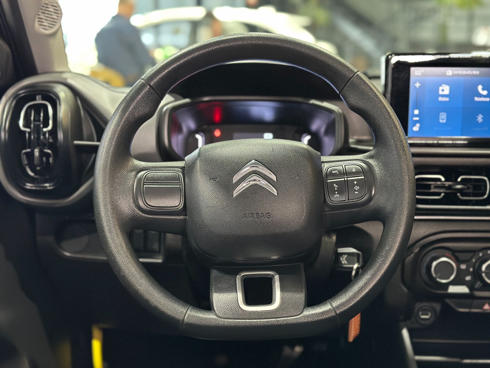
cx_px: 245
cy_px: 184
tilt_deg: -12.3
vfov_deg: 30.3
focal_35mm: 48
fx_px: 679
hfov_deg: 39.7
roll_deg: -0.1
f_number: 1.78
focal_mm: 6.86
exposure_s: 1/40
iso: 800
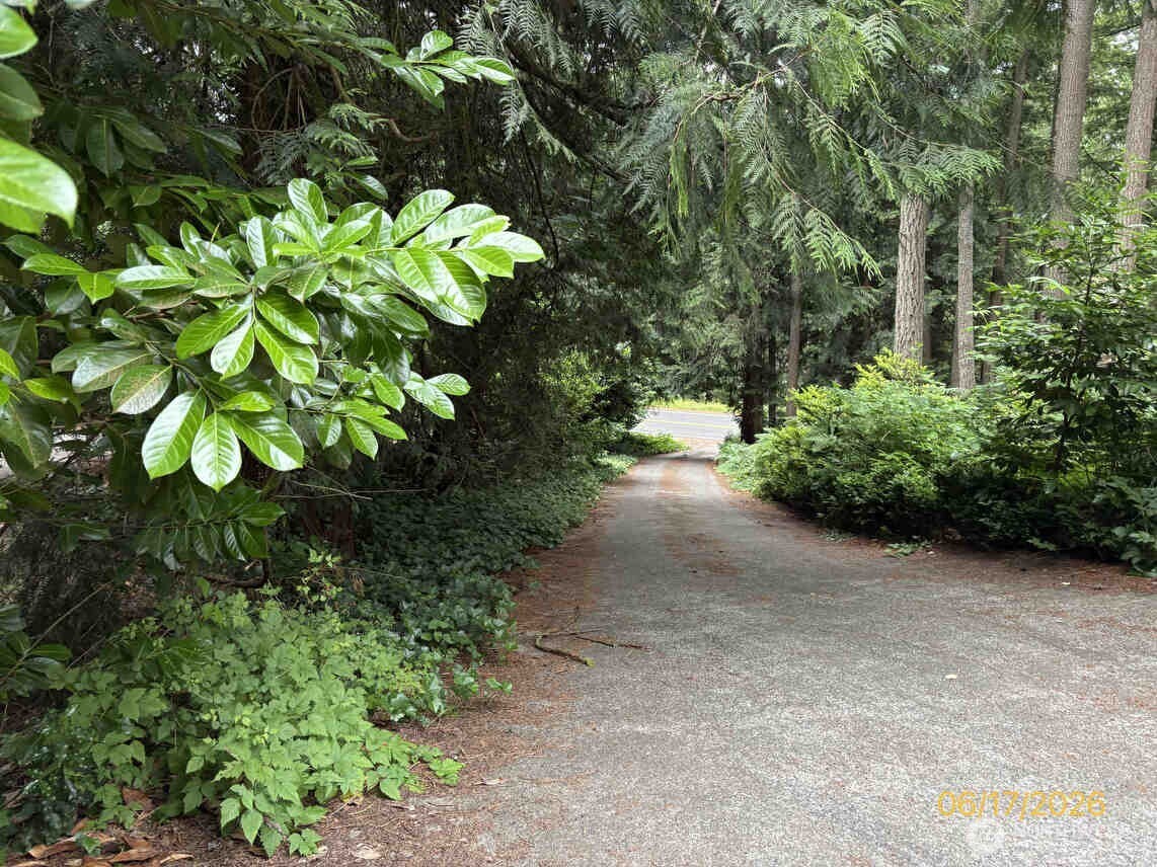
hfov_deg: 67.3
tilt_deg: -12.8
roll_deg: +0.2
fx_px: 869
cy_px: 434
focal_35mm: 26
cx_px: 578
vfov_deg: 53.0
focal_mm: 5.96
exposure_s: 1/121
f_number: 1.6
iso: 125
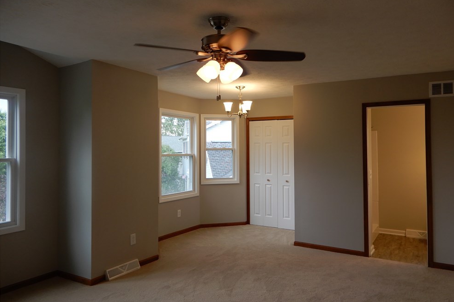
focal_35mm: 26
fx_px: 328
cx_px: 236
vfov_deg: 49.5
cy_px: 143
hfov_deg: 69.4
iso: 80
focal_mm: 4.3
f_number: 3.4
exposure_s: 1/40
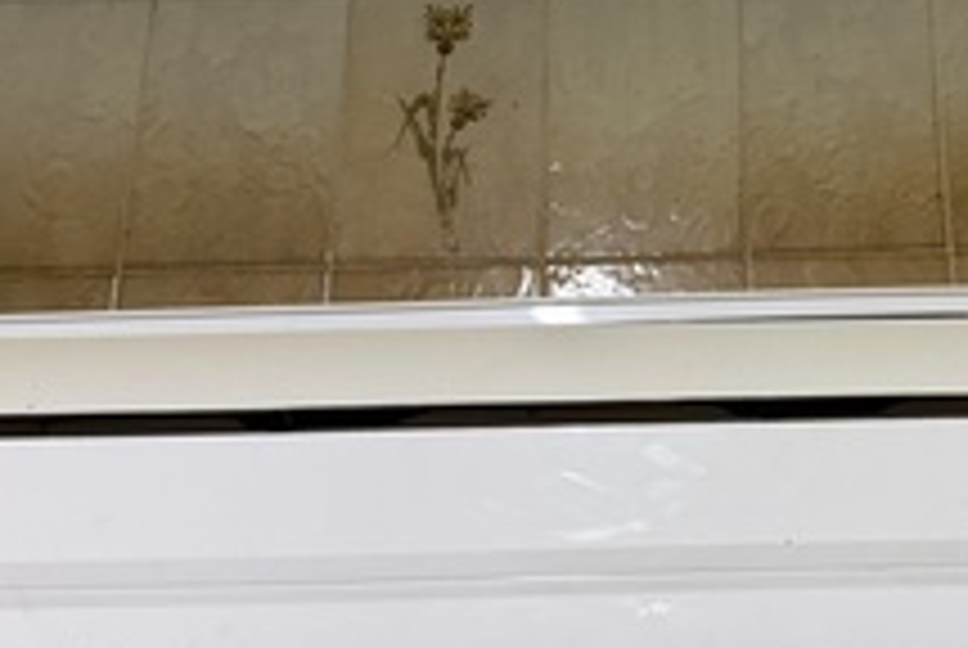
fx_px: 1427
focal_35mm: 53
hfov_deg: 36.0
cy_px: 286
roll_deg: +0.4
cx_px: 799
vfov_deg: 25.6
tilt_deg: +19.5
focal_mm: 6.76
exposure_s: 1/60
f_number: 1.78
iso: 500
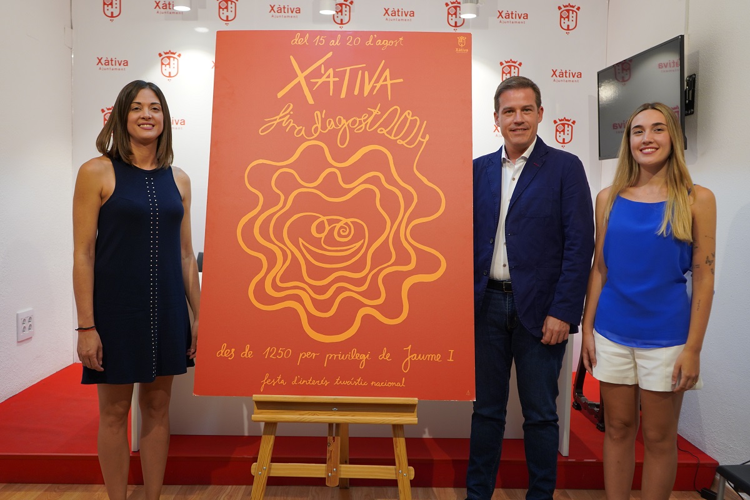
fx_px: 625
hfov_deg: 61.9
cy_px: 250
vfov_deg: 43.6
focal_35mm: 30
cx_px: 375
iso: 800
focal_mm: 30
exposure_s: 1/160
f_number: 4
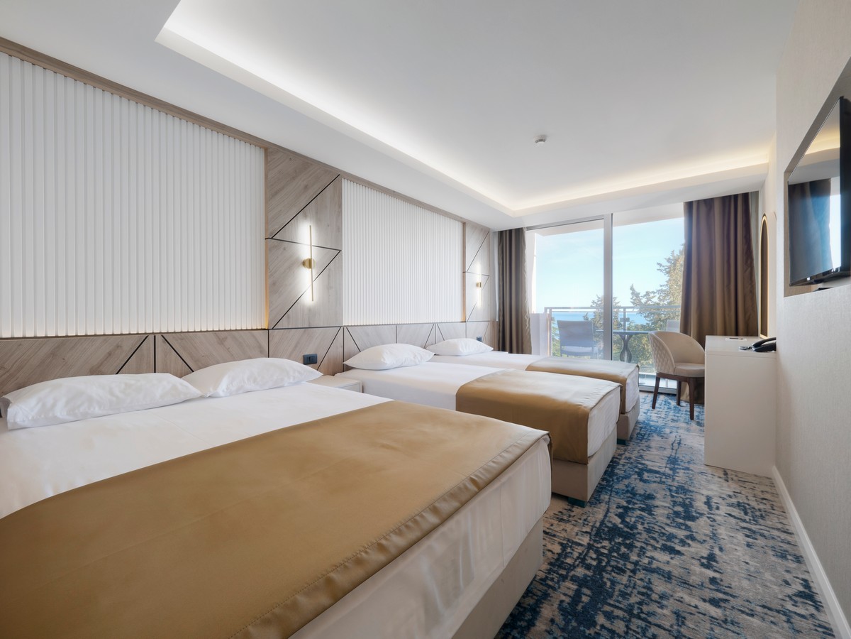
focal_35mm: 14
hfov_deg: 102.1
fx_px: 344
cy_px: 320
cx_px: 426
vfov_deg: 85.7
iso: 100
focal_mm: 7
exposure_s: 1/15
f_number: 5.6
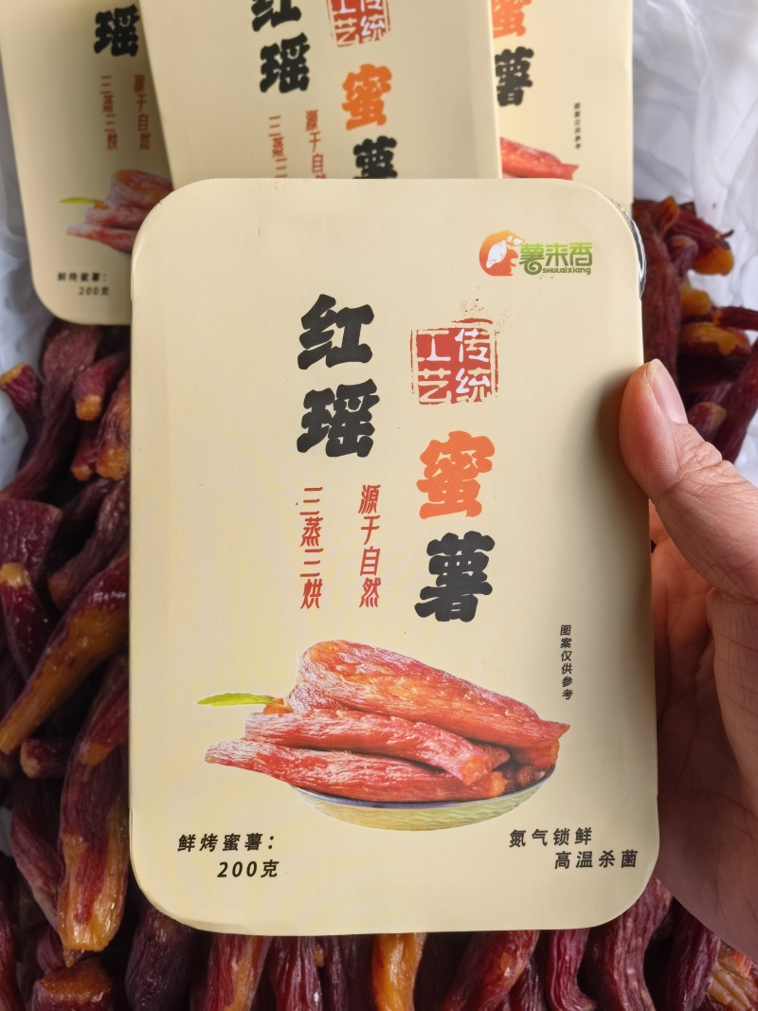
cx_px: 379
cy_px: 506
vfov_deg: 65.3
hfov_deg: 51.3
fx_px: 788
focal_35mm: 27
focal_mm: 6.98
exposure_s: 1/132
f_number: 4
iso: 50
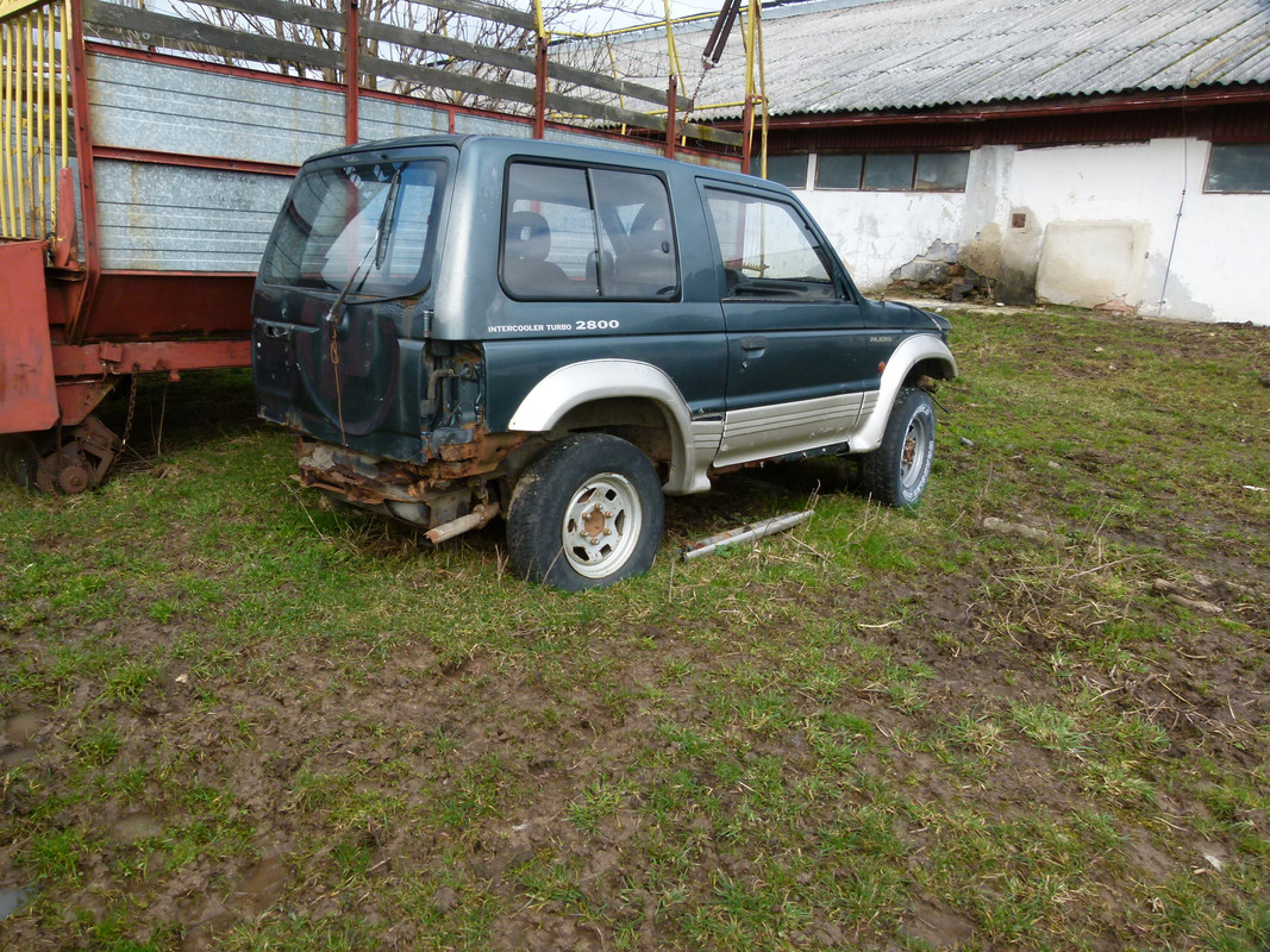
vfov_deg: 54.9
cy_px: 476
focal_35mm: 25
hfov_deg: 69.4
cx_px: 635
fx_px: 917
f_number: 4
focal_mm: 4.5
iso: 100
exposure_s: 1/250
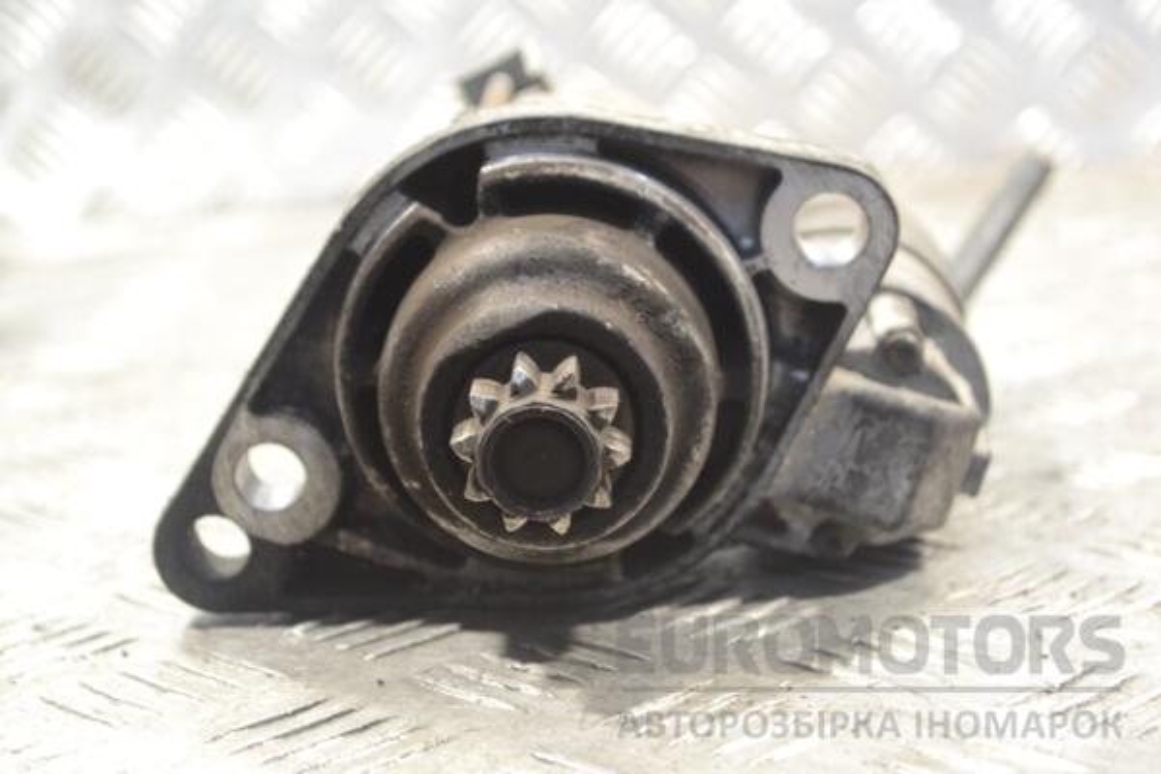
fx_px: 2322
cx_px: 580
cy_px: 387
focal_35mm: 72
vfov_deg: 18.9
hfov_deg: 28.1
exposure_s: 1/30
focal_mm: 48
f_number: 5.3
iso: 1000
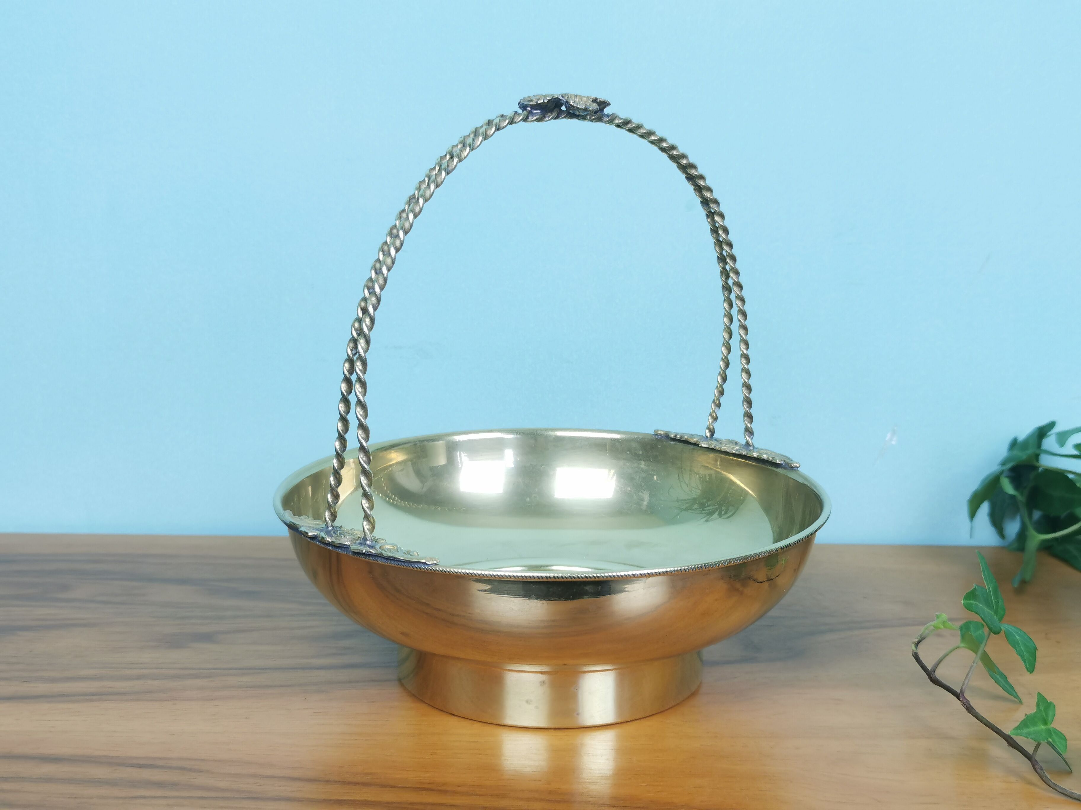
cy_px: 405
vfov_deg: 29.1
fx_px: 1561
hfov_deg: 38.2
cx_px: 540
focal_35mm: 50
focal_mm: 5.58
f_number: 1.8
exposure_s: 1/100
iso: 80
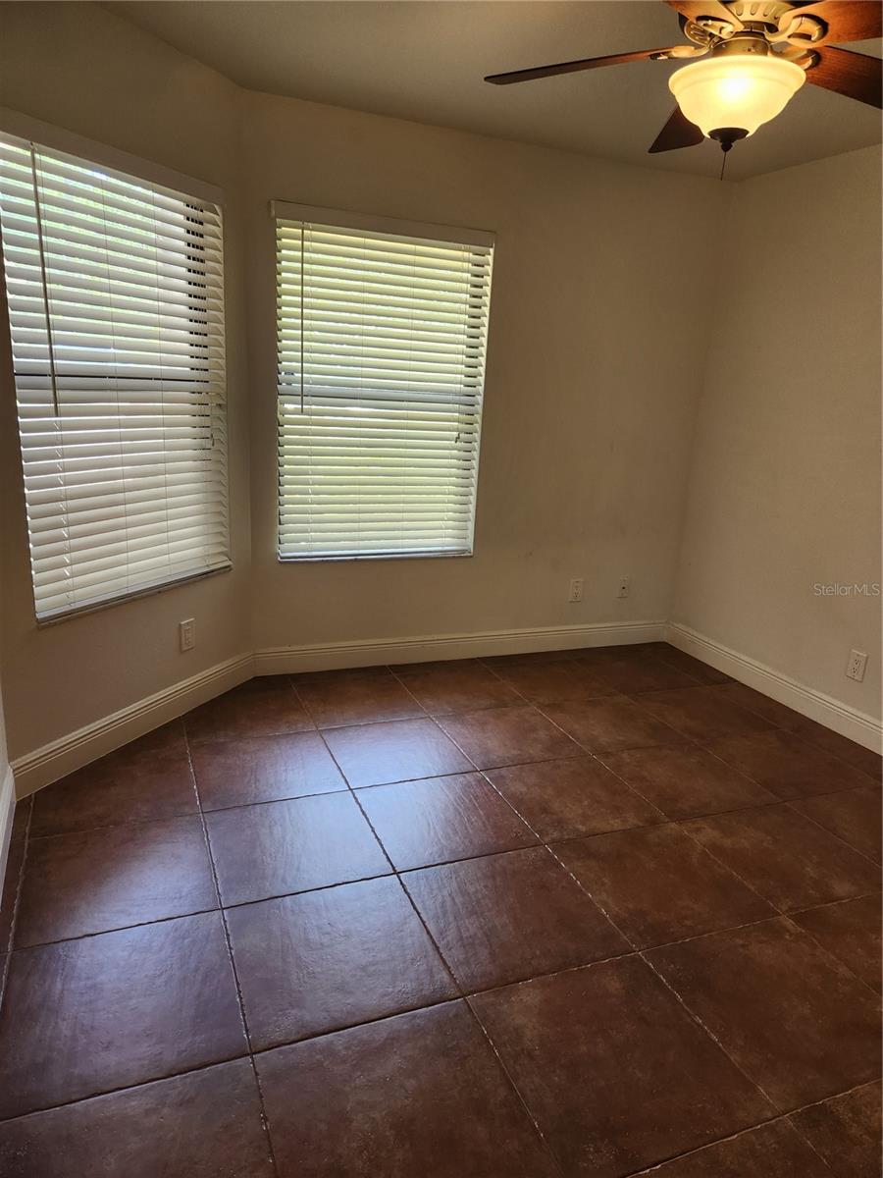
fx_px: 782
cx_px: 442
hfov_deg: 58.9
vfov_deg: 73.9
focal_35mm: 23
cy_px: 589
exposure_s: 1/120
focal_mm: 5.4
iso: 160
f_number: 1.8
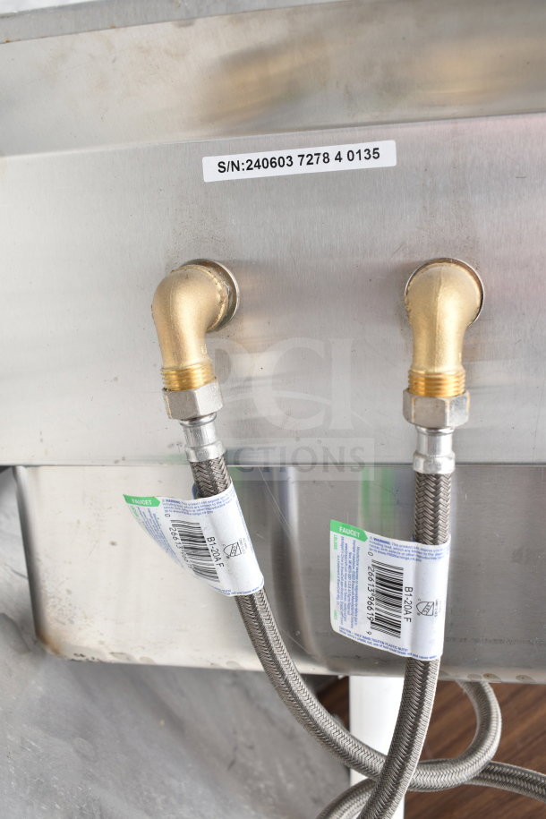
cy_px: 410
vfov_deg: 49.6
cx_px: 273
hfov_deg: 34.2
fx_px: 887
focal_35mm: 39
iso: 200
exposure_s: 1/100
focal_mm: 26
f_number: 5
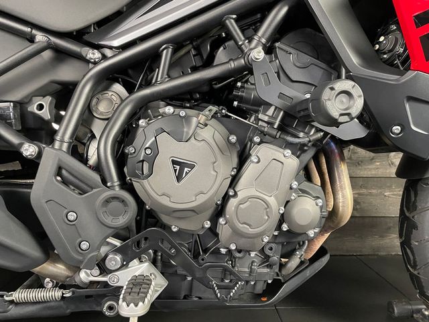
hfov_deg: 67.3
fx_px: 322
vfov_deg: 53.1
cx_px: 214
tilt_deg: -5.0
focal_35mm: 26
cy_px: 161
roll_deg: -0.1
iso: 400
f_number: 1.6
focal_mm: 4.2
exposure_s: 1/33
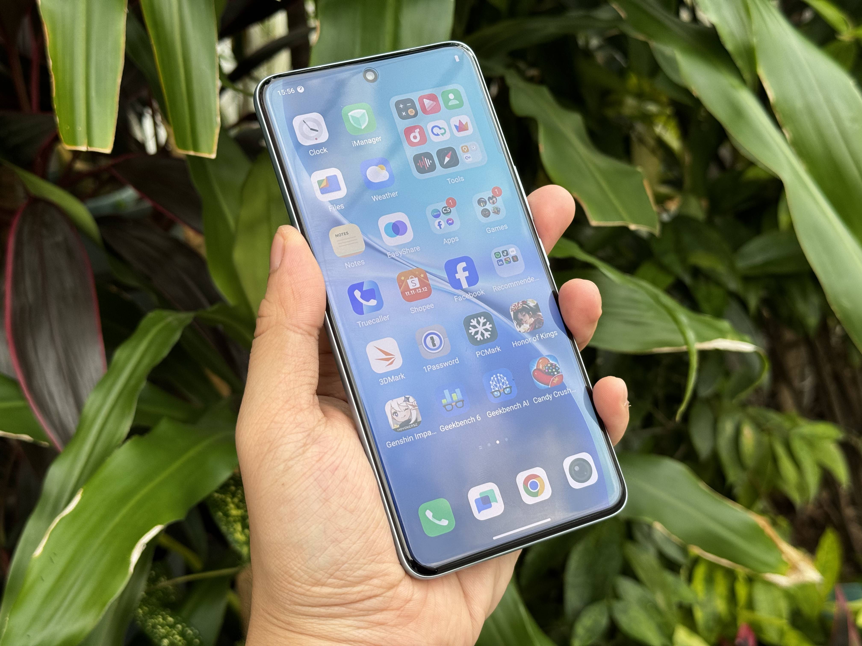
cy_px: 323
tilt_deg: -24.3
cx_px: 431
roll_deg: +6.8
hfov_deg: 39.7
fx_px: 1195
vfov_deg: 30.3
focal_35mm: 48
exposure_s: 1/425
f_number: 1.78
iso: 64
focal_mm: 6.76
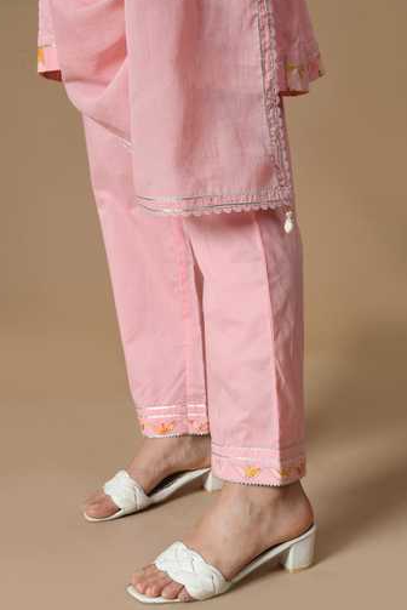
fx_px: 1236
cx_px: 201
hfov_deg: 18.7
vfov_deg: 27.7
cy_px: 310
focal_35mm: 73
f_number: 8
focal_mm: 70
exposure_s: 1/160
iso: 200
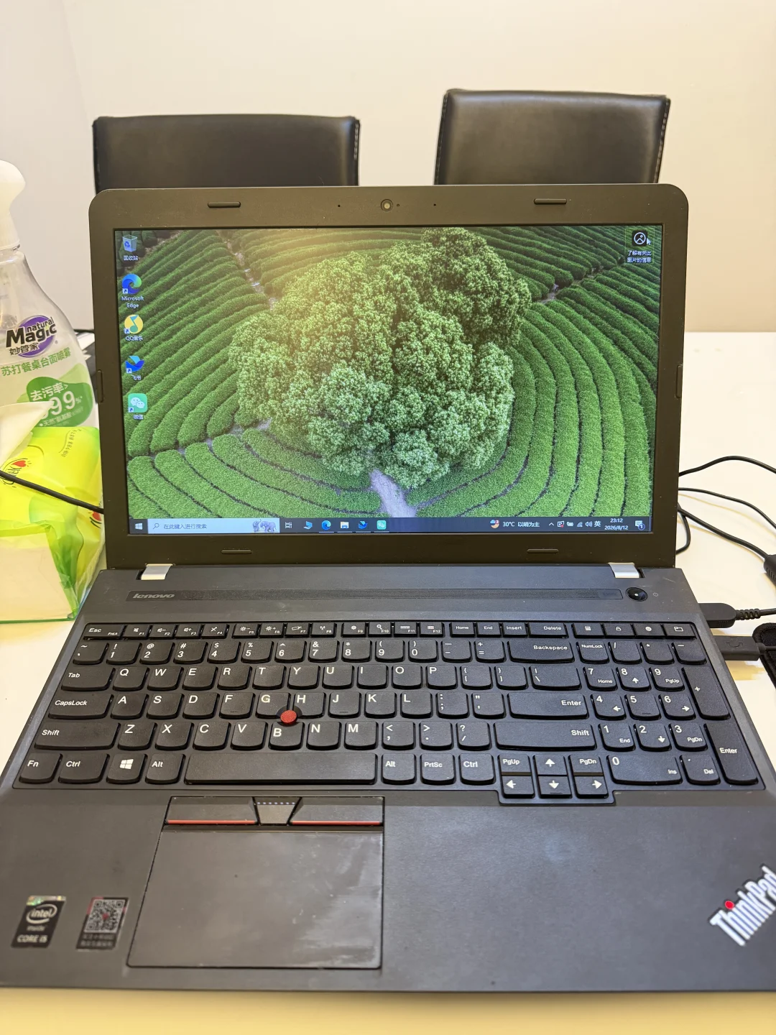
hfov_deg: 56.8
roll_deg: +0.9
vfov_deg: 71.6
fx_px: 717
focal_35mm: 24
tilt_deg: -34.9
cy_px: 518
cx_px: 388
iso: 320
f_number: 1.78
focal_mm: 6.76
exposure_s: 1/50
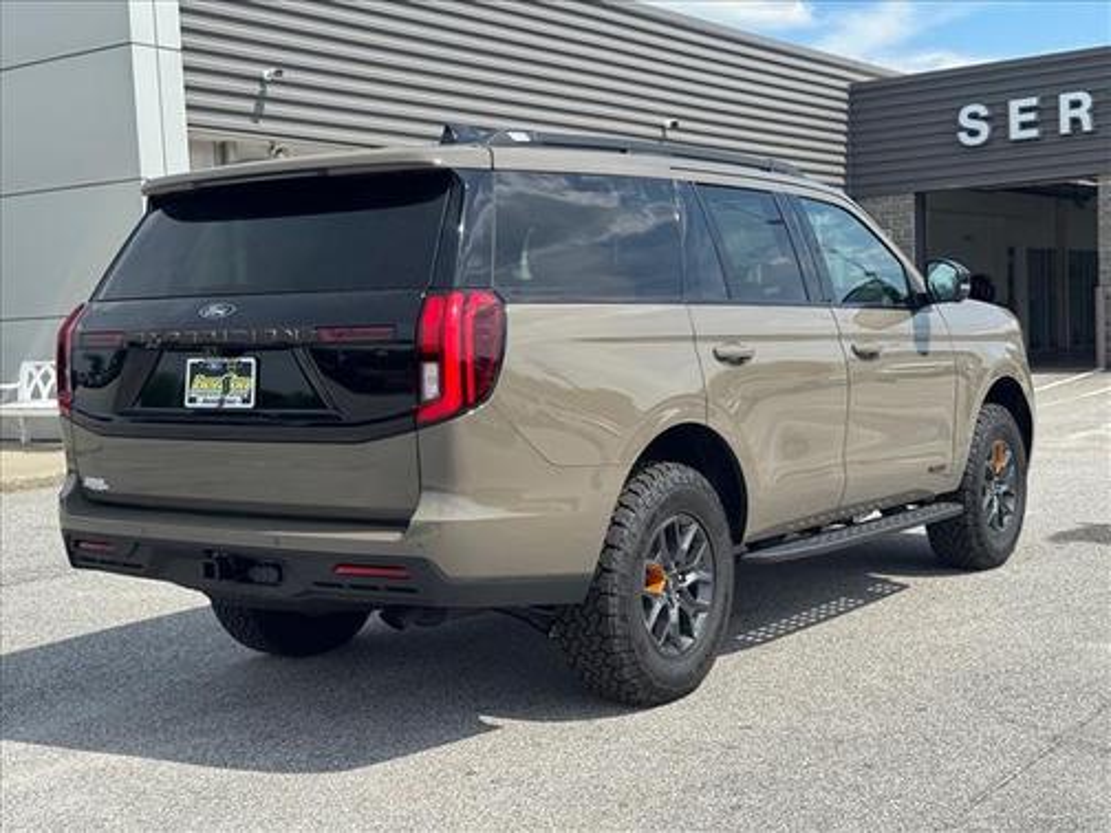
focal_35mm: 48
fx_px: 1541
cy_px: 416
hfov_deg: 39.7
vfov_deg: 30.3
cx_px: 556
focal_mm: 6.76
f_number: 1.78
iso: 64
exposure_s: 1/3096
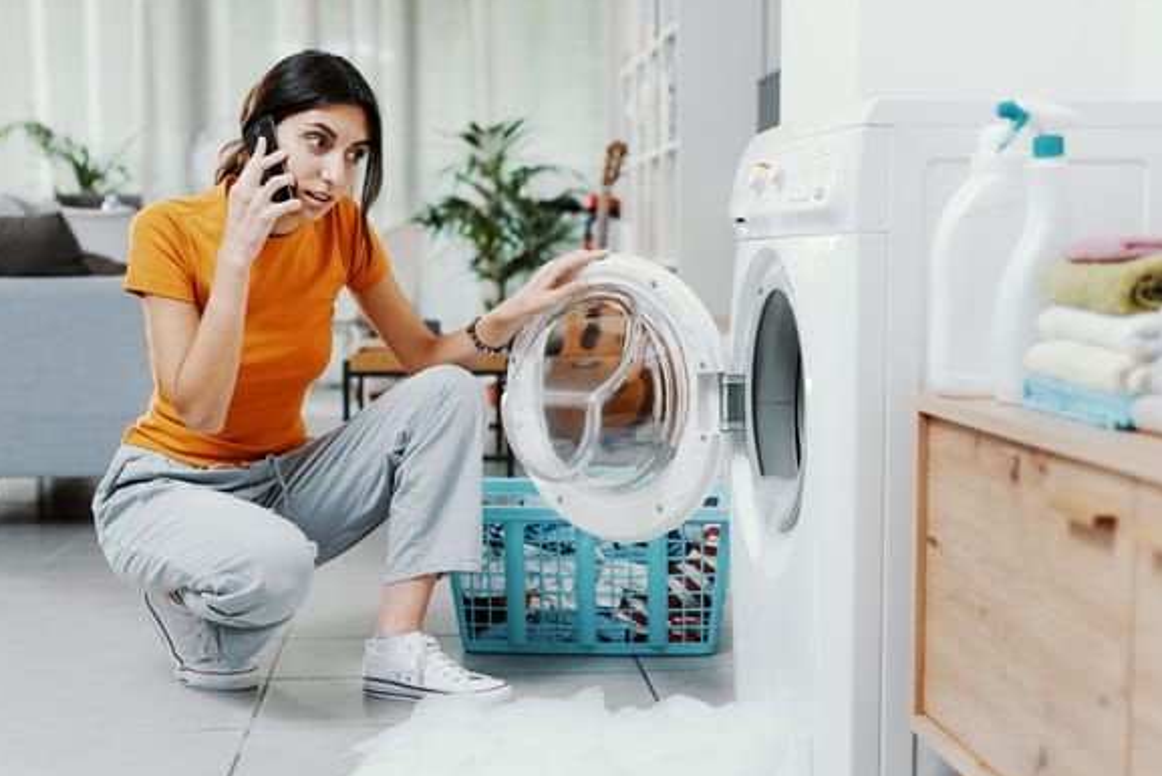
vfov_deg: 26.0
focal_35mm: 52
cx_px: 564
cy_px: 395
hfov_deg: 38.2
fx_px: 1679
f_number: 2.8
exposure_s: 1/50
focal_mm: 50
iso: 160
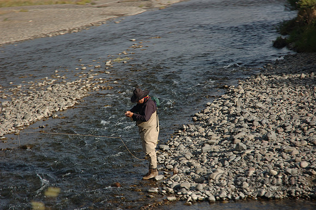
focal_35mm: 105
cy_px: 105
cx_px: 158
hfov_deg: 19.5
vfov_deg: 13.0
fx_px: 921
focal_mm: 70
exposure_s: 1/160
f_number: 6.3
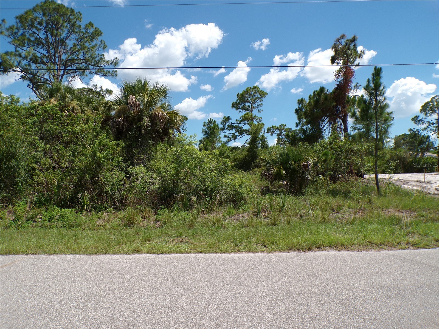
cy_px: 164
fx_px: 304
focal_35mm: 24
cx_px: 220
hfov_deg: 71.6
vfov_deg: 56.8
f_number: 4.4
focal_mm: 4.3
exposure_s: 1/850
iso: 100
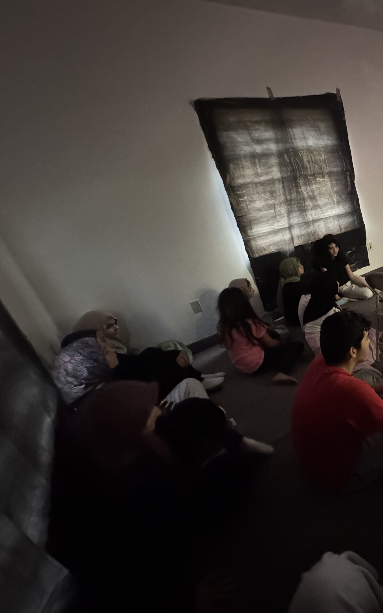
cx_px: 403
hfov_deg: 46.9
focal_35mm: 20
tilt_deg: -23.7
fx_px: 334
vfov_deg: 85.1
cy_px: 304
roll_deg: +9.4
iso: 2500
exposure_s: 1/24
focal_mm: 2.22
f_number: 2.2
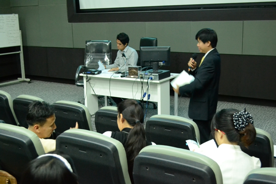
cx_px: 138
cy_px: 92
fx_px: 345
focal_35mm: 45
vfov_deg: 29.9
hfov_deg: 43.6
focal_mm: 30
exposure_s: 1/20
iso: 3200
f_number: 4.5
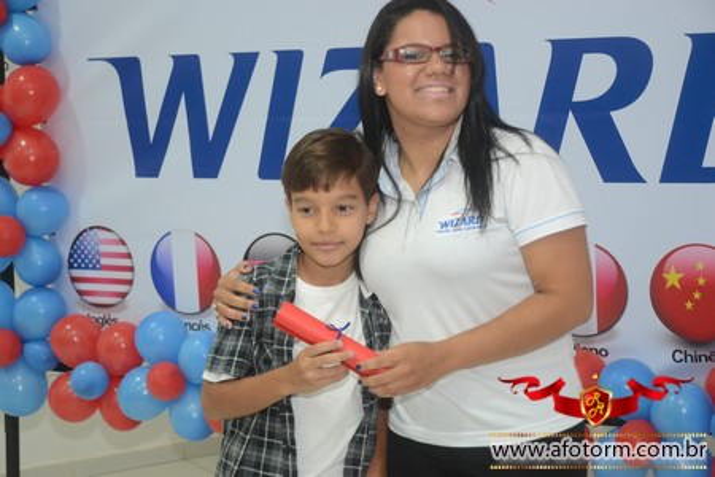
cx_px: 358
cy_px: 238
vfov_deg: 18.2
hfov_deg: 27.0
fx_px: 1489
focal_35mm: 75
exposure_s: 1/80
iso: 1600
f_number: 4.8
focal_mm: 50
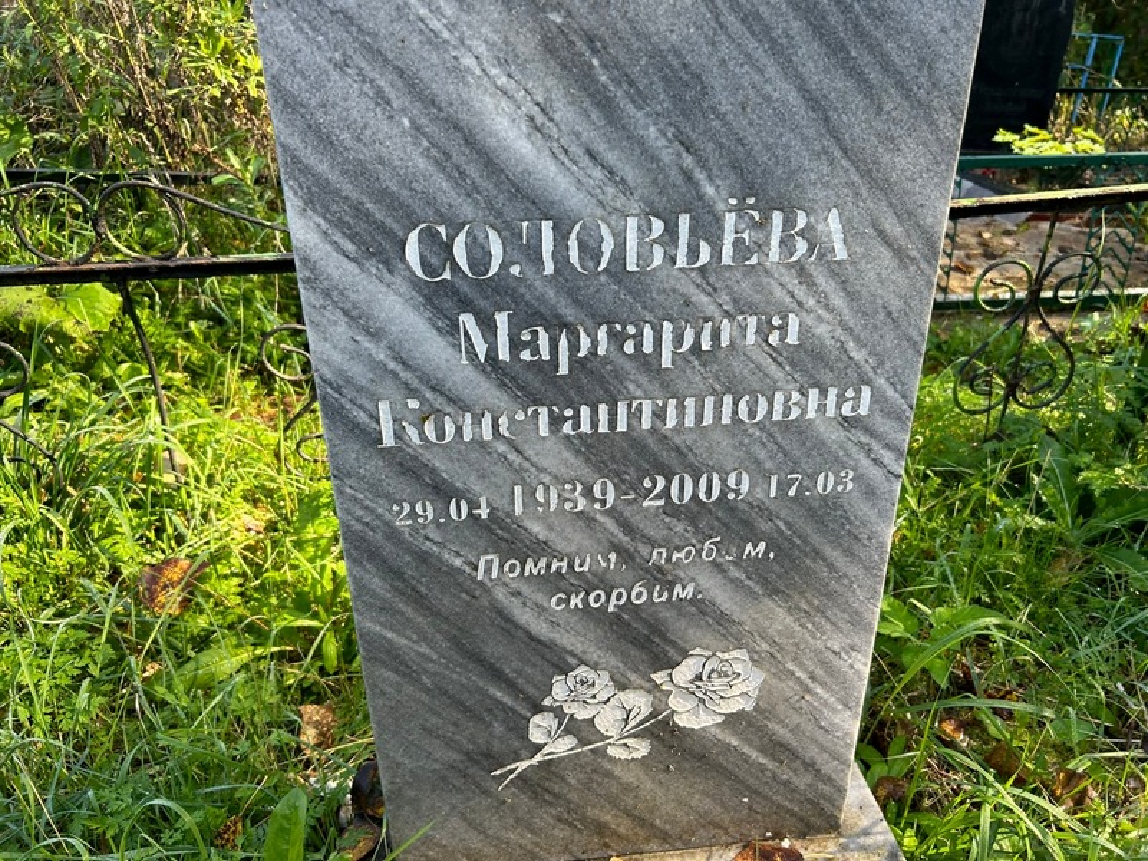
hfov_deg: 67.3
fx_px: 862
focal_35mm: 26
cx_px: 574
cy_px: 430
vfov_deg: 53.1
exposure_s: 1/371
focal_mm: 5.7
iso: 50
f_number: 1.5
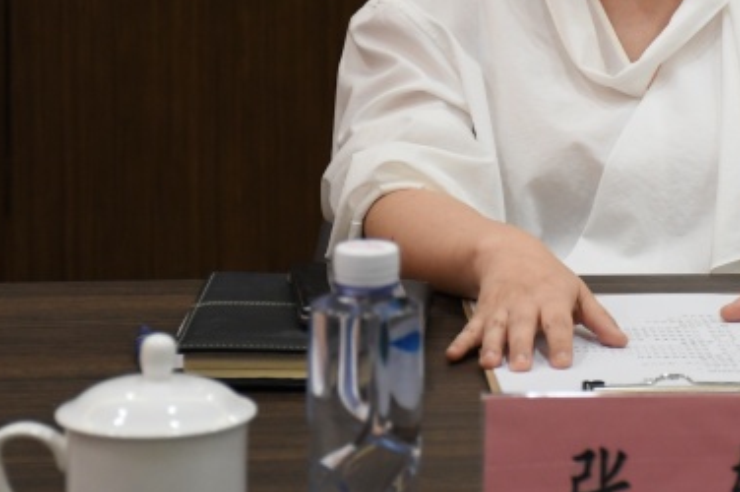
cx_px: 636
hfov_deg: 12.3
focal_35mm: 166
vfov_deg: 8.2
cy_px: 21
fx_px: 3409
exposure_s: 1/200
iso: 1600
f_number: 4.8
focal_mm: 52
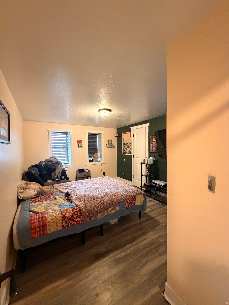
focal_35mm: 14
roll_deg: +1.5
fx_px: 123
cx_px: 114
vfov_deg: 102.1
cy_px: 152
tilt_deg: -1.8
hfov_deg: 85.7
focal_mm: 2.22
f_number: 2.2
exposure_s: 1/60
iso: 1000
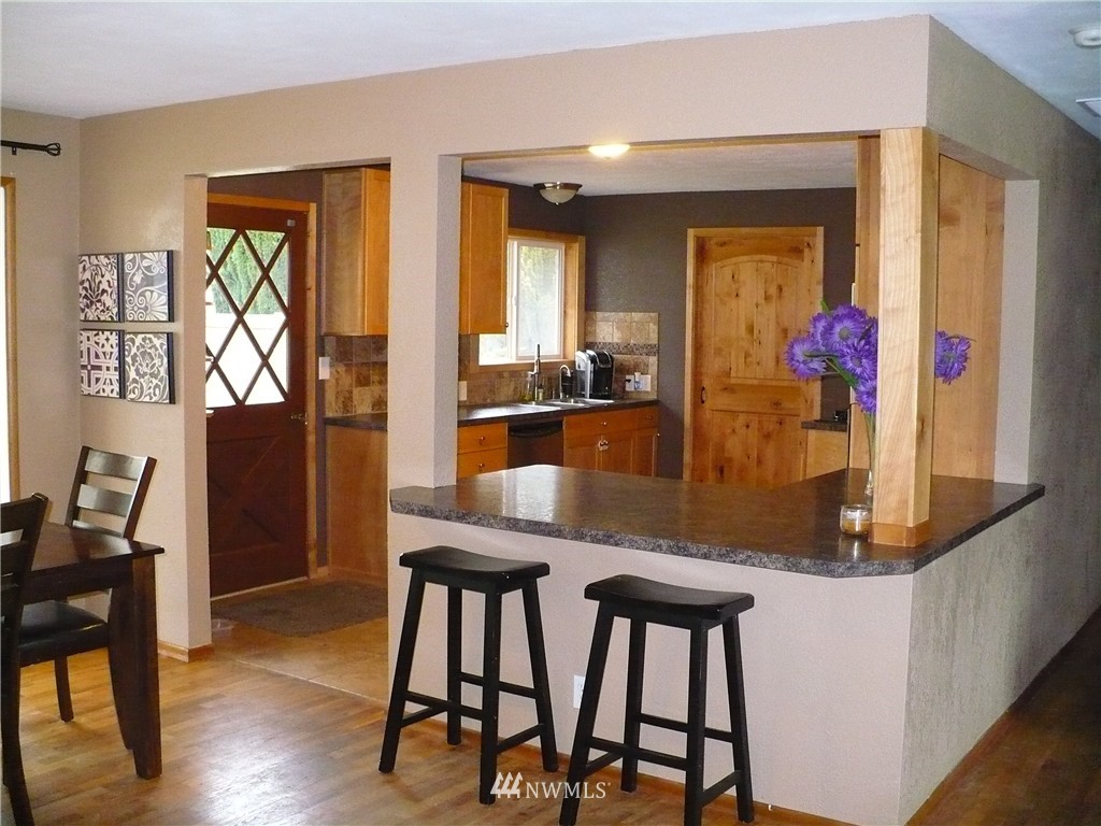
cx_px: 550
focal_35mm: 37
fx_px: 1177
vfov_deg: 38.7
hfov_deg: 50.1
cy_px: 413
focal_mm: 6.1
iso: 640
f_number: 2.8
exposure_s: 1/30
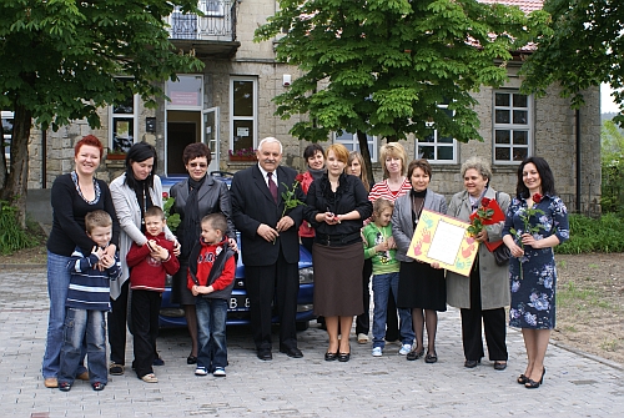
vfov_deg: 32.0
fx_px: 729
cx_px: 312
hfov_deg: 46.3
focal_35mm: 42
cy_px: 209
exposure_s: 1/80
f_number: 6.3
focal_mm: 28
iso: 100
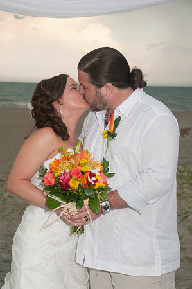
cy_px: 144
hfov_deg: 15.7
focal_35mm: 87
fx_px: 698
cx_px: 96
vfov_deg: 23.4
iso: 400
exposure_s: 1/200
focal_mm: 58
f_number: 5.6
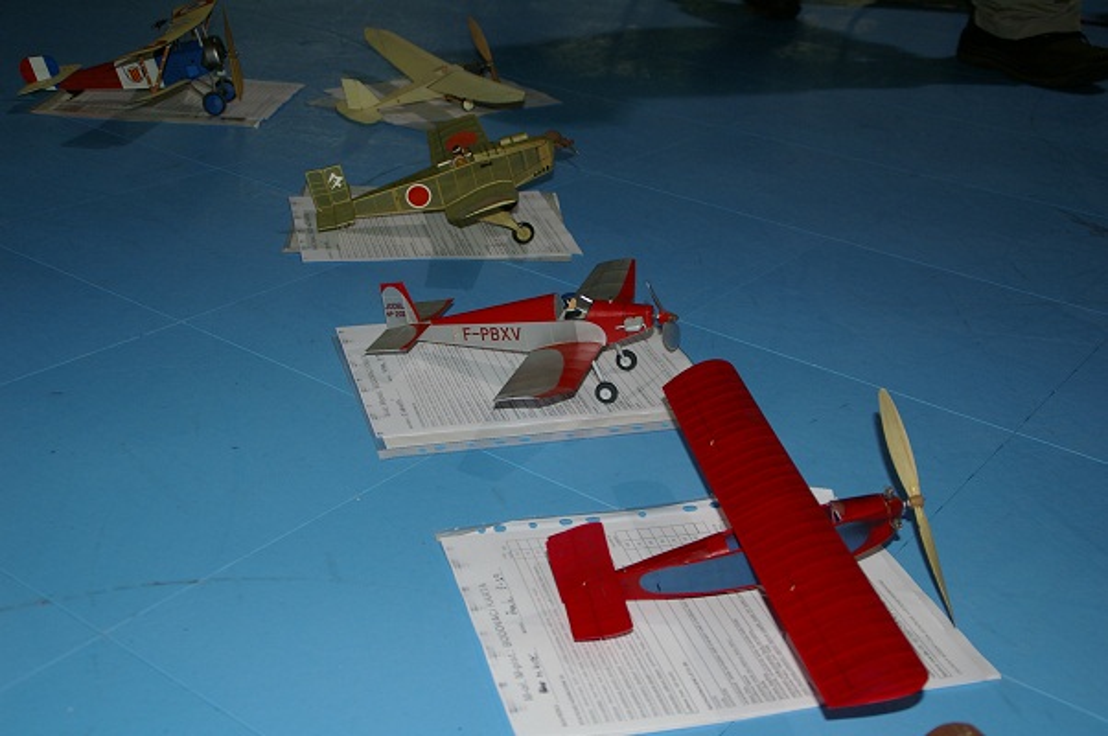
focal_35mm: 42
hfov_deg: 46.4
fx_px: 1291
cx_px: 554
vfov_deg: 31.8
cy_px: 368
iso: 400
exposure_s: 1/45
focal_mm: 28
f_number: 4.5
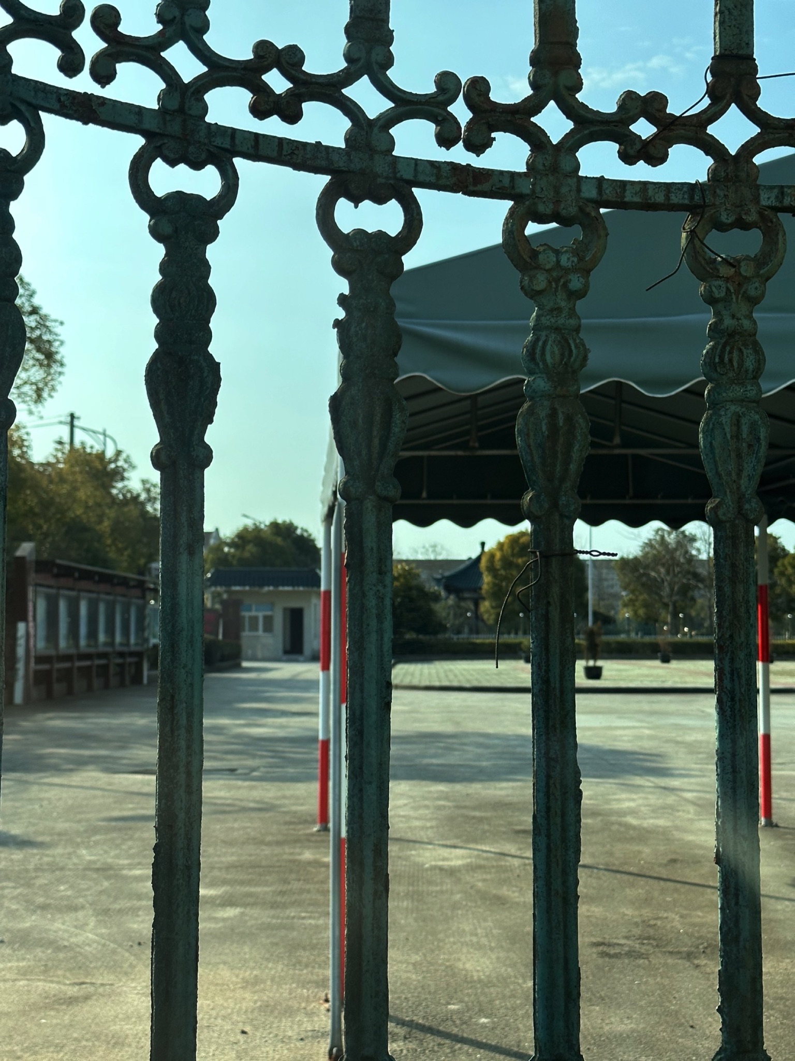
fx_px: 1470
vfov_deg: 39.7
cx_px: 398
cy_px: 530
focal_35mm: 48
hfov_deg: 30.3
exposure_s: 1/1305
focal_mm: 6.86
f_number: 1.78
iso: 64
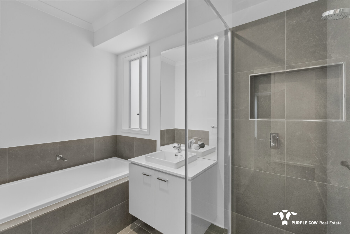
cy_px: 117
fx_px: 156
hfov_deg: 96.7
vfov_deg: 73.7
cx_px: 175
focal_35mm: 16
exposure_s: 1/13
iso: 4000
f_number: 10
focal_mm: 16
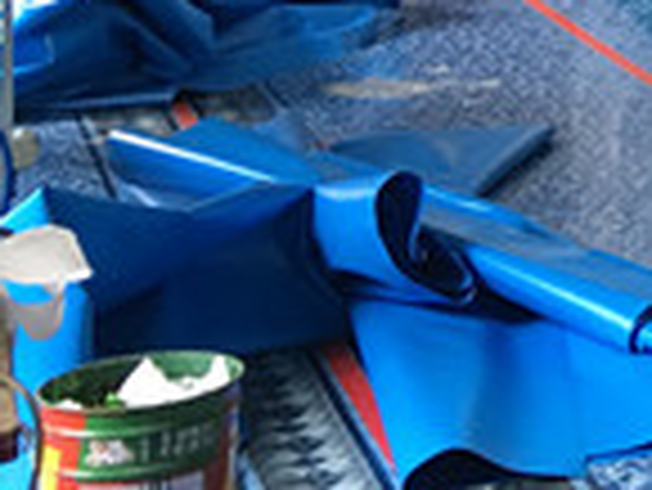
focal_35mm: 150
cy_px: -656
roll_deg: +0.5
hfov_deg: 11.4
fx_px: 2828
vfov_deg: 9.0
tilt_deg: +3.7
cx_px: 1452
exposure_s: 1/33
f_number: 2.2
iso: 50
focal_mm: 4.15
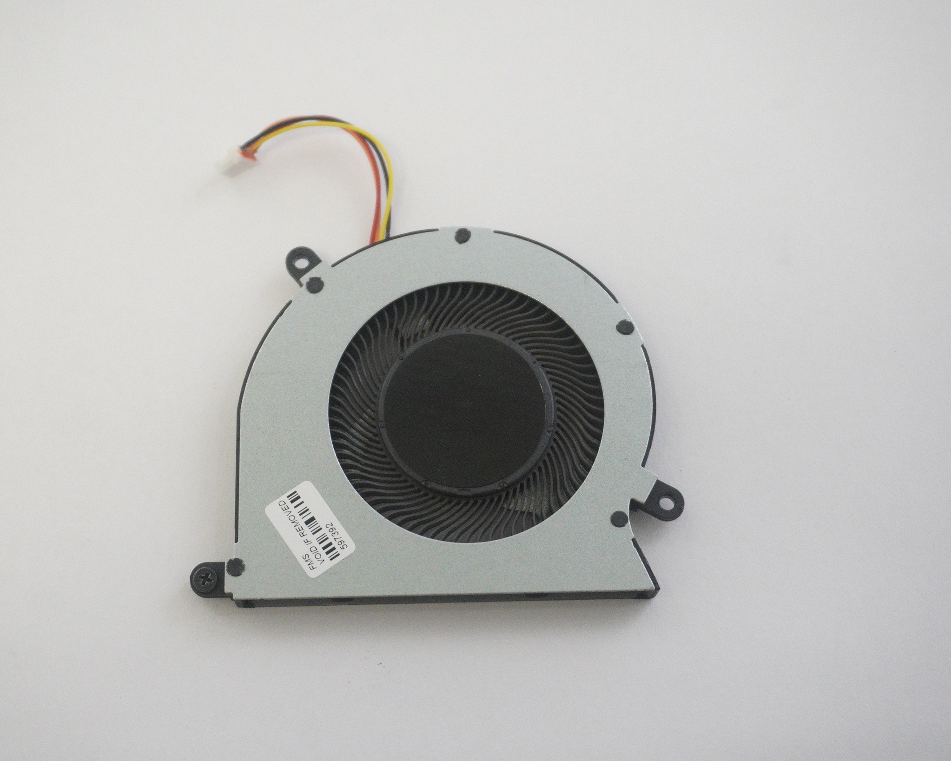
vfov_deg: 27.6
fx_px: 1548
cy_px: 378
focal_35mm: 55
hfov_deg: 34.1
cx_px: 442
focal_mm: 32
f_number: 5.6
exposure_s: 1/320
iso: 4000
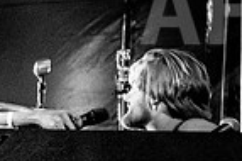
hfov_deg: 12.2
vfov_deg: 9.2
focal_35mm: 149
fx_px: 1000
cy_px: 111
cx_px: -242
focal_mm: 28
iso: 8000
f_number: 4
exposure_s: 1/500
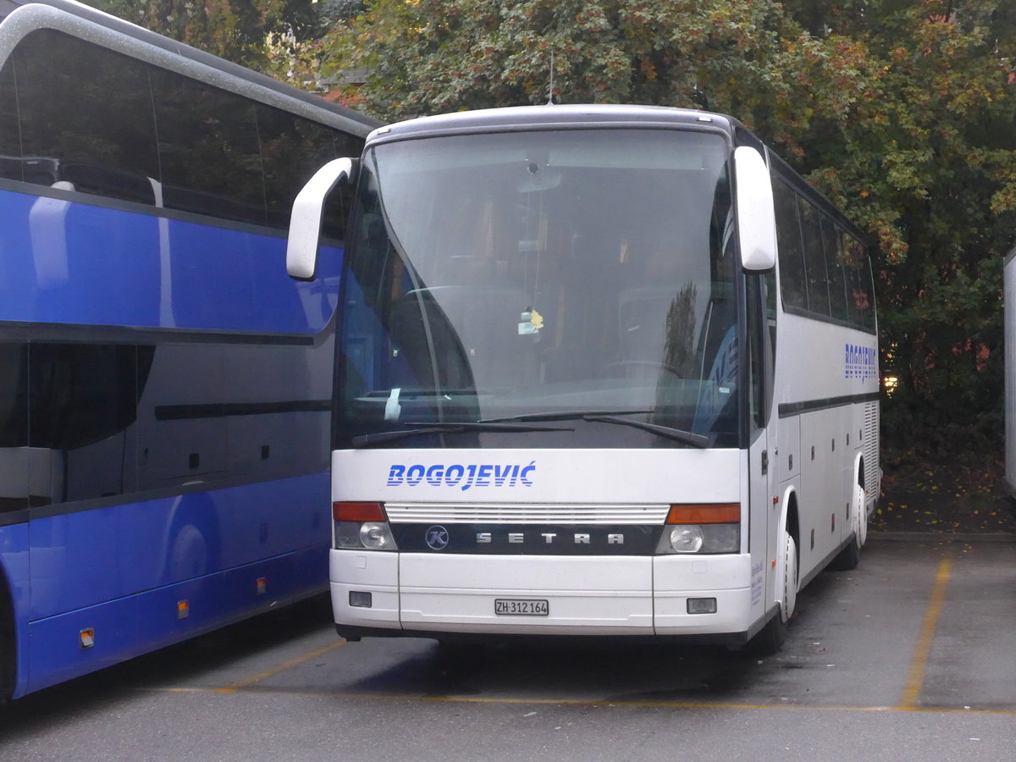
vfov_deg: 19.9
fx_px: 2172
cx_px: 508
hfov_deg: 26.3
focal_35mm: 74
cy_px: 381
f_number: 4.2
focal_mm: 15
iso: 800
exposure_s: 1/40
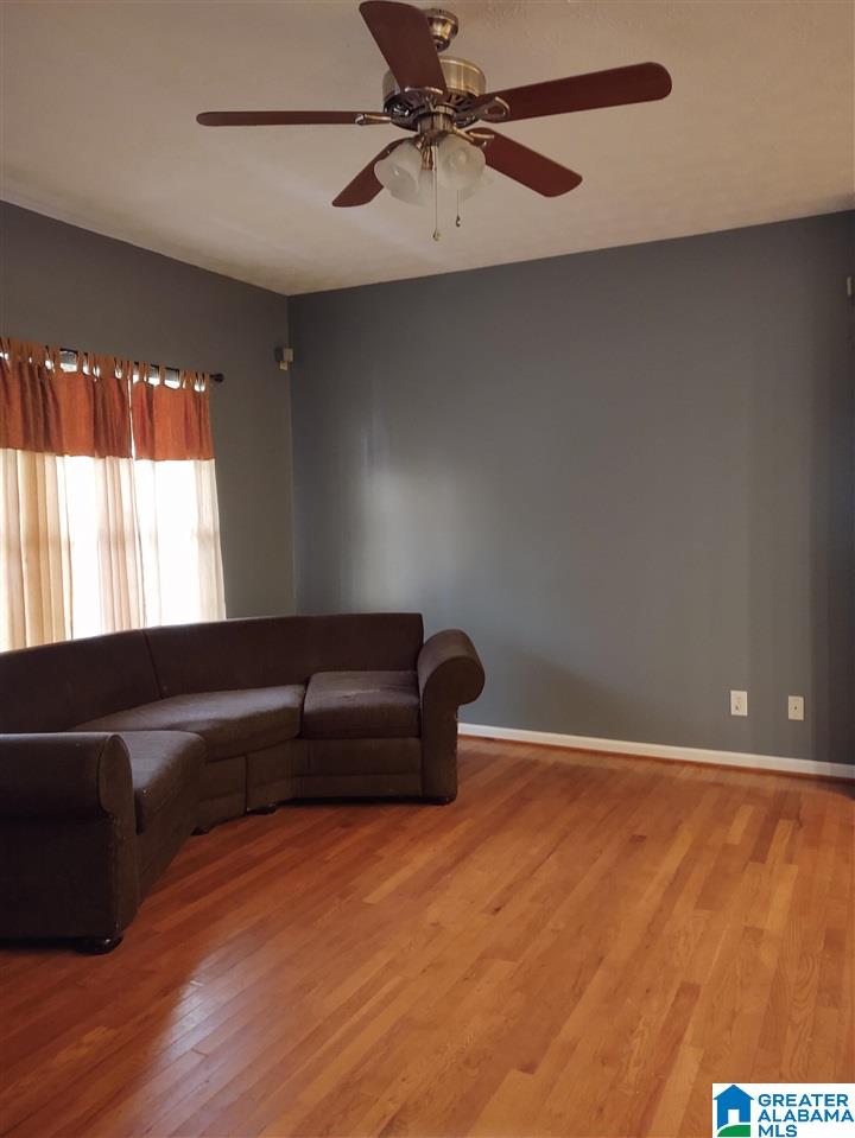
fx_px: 889
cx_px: 428
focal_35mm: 27
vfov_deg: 65.3
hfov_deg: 51.4
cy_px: 569
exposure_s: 1/33
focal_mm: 4.75
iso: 334
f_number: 1.7
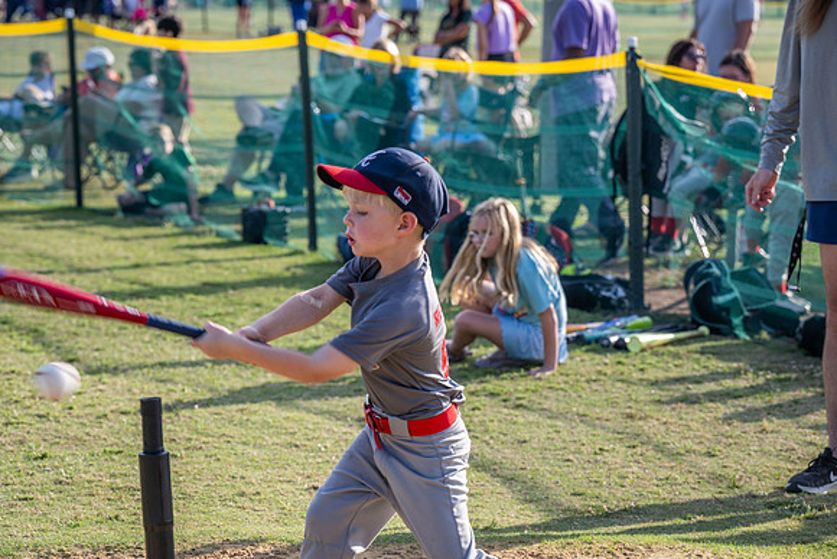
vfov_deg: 12.5
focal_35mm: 110
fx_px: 2558
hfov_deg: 18.6
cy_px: 280
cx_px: 418
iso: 100
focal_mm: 110
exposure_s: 1/200
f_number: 5.6
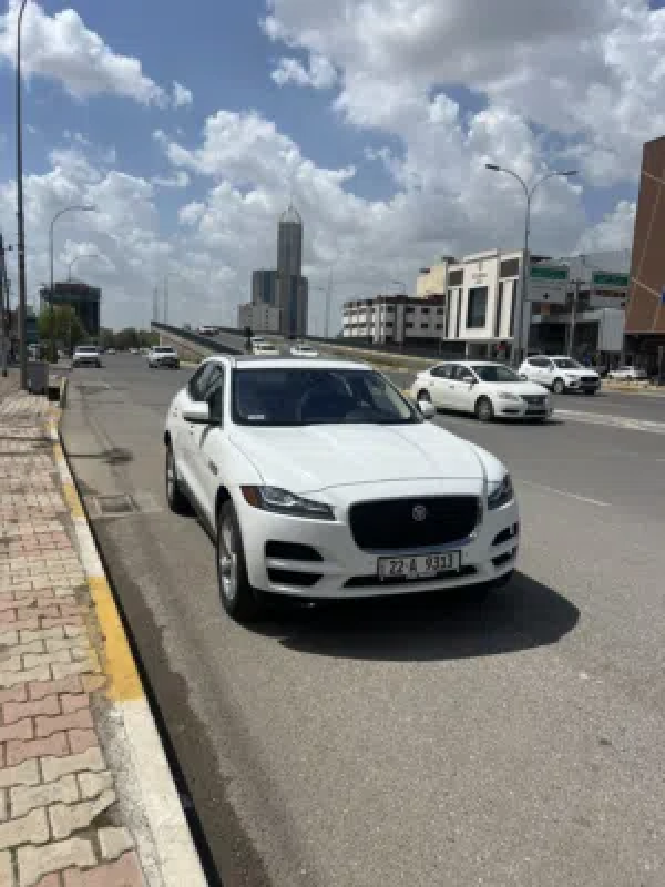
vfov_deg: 67.3
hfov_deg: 53.1
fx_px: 666
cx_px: 332
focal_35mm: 26
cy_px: 444
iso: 50
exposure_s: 1/10309
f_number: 1.5
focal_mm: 5.7
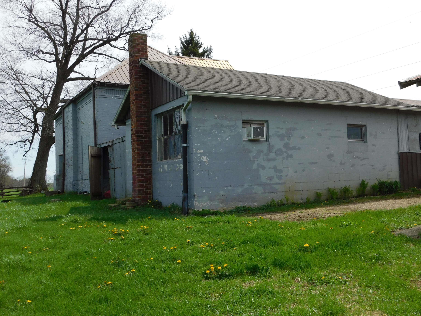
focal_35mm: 36
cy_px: 158
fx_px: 438
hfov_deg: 51.4
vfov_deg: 39.7
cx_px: 210
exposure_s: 1/1250
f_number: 3.5
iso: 125
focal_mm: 6.3
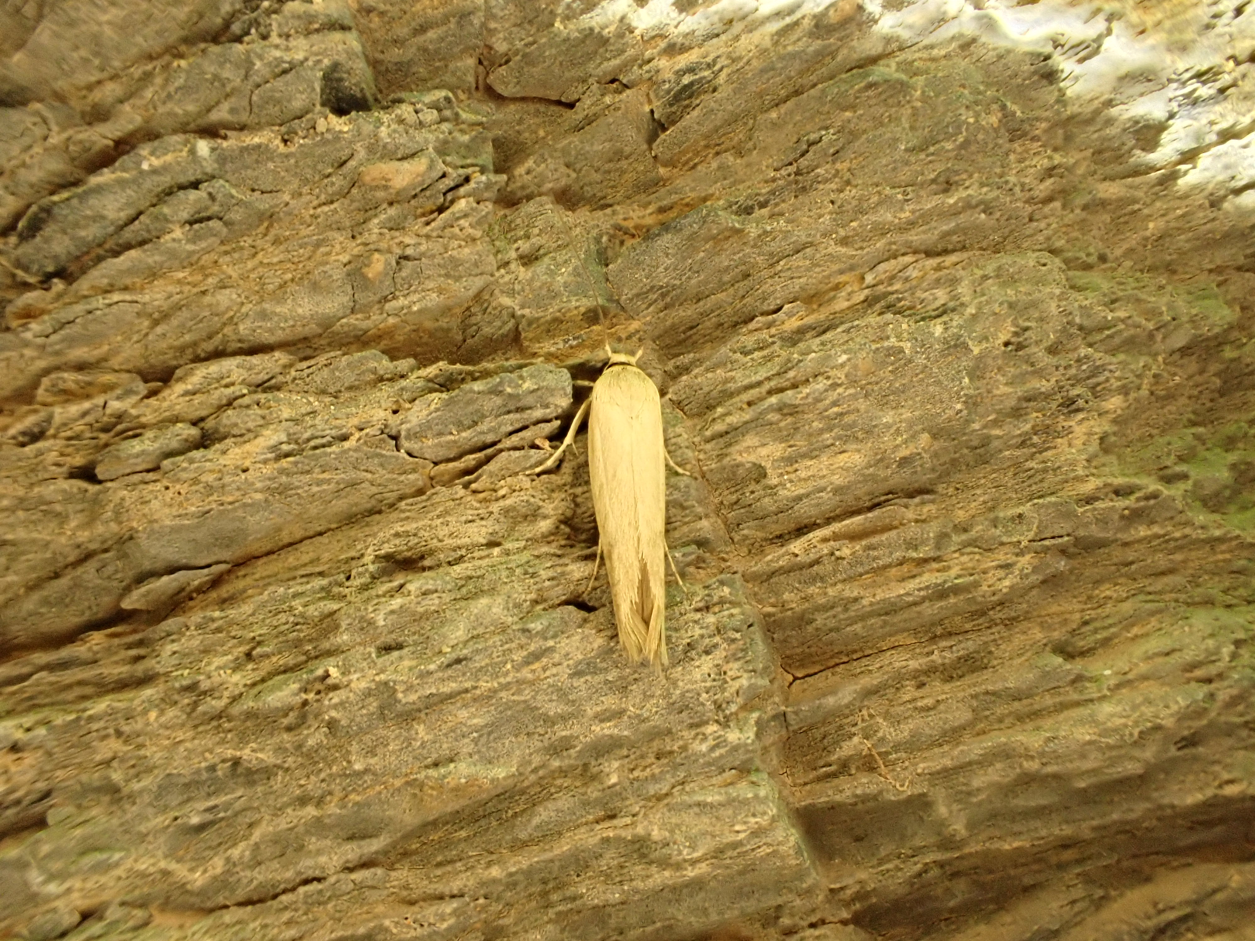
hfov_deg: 60.0
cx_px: 628
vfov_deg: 46.8
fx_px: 1088
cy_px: 470
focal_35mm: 30
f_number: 3.2
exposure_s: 1/100
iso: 800
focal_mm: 5.4
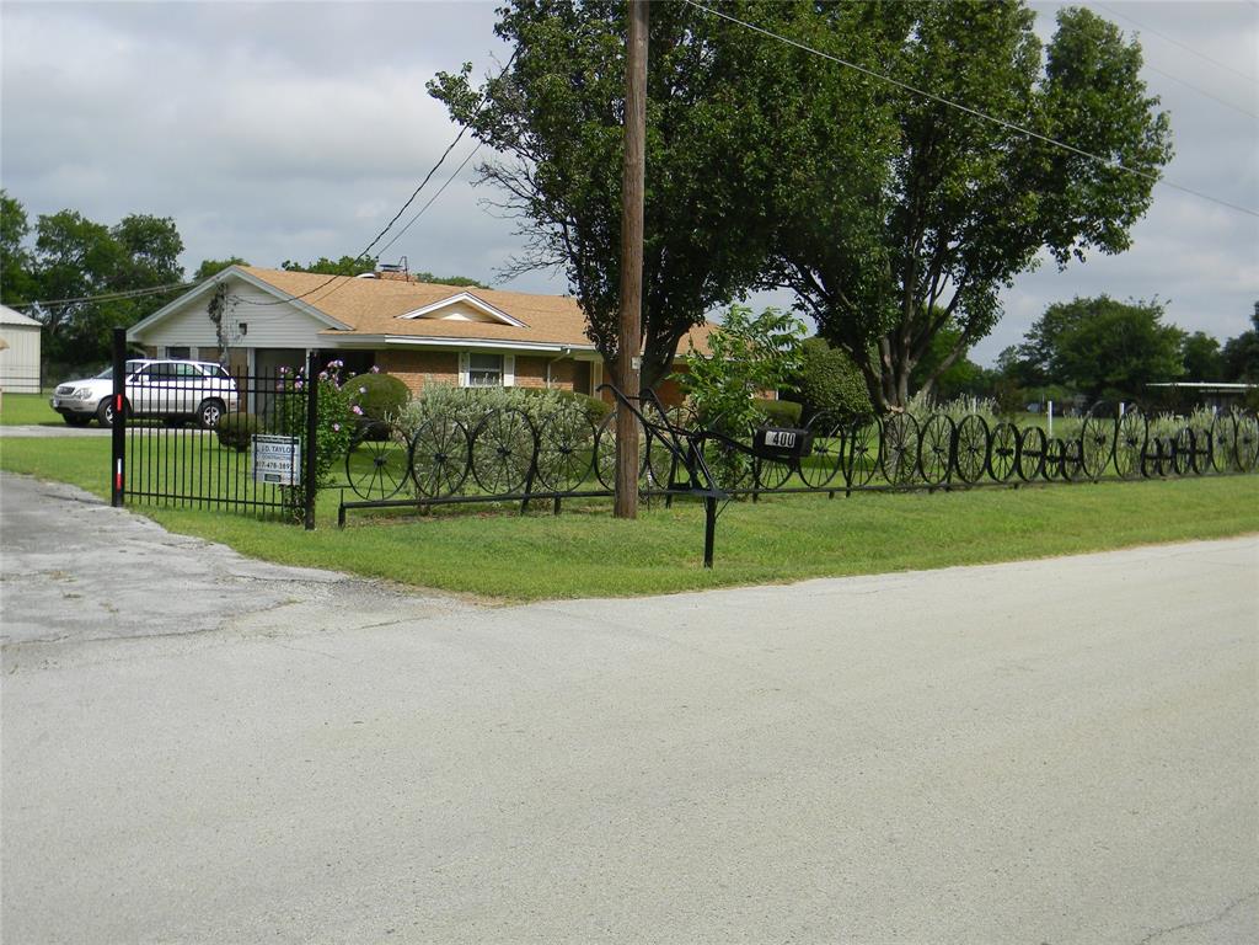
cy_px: 472
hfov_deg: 45.8
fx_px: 1491
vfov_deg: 35.1
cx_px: 630
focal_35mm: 41
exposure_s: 1/282
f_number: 7.6
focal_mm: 7.3
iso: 80
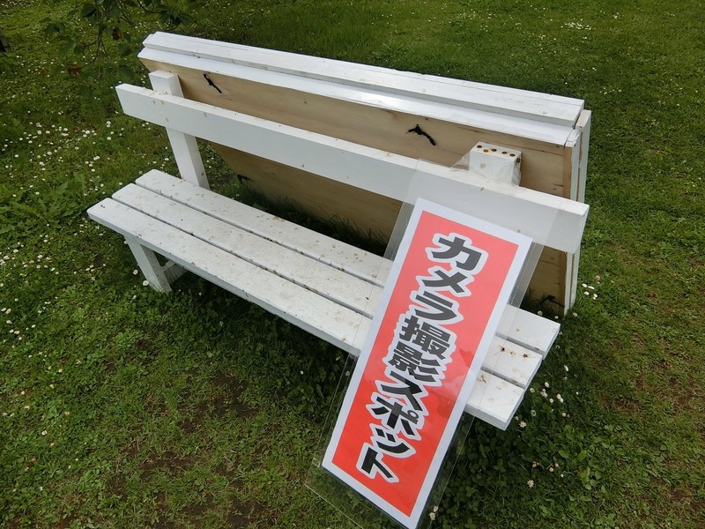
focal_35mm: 25
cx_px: 352
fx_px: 509
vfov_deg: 54.9
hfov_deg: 69.4
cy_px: 264
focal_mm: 5.4
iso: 80
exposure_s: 1/250
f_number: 7.9
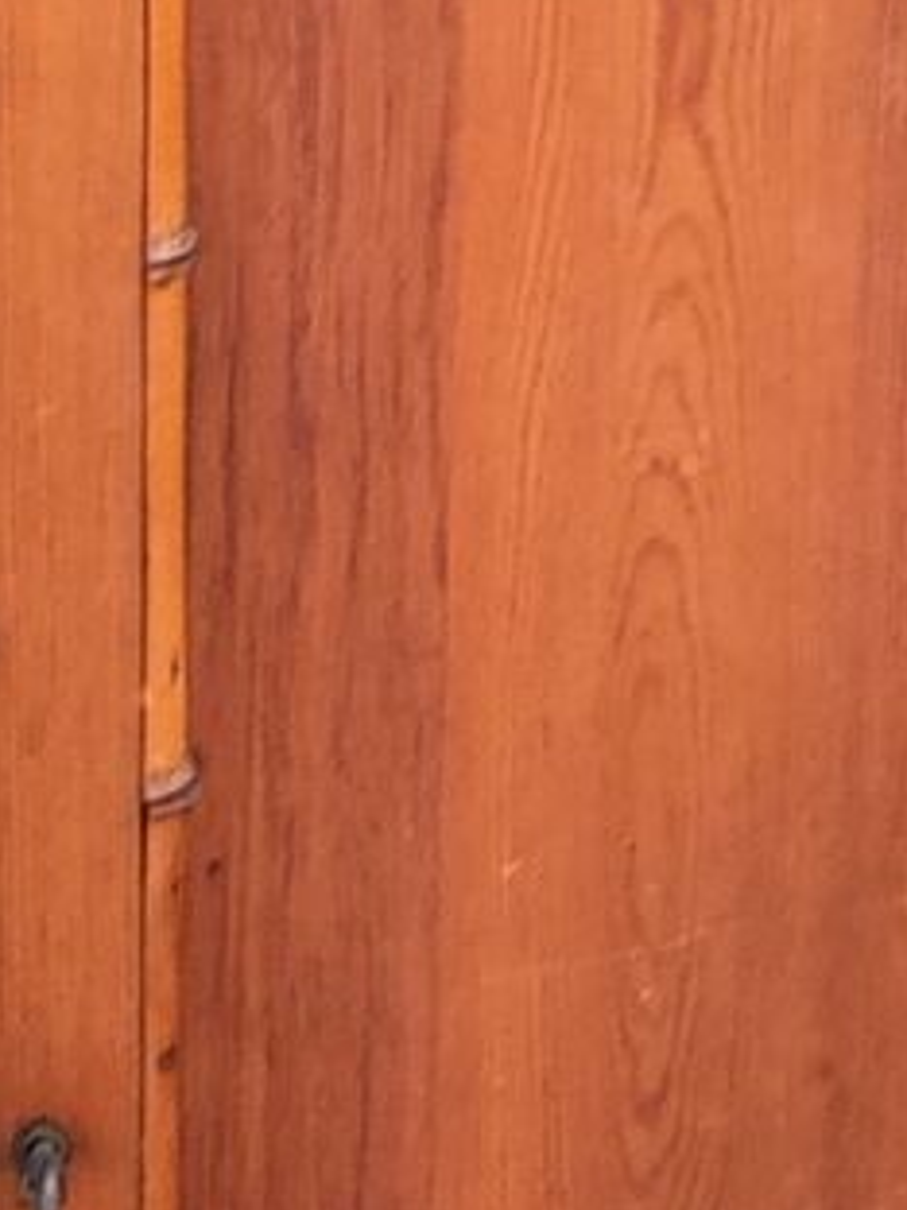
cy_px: 791
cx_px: -85
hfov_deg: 7.9
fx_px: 6498
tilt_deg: -28.7
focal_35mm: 186
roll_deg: +1.7
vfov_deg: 10.6
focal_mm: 4.15
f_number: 2.2
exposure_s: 1/100
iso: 32
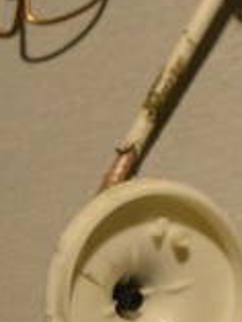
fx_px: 2477
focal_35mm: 266
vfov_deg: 7.4
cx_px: 564
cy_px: 83
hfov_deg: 5.4
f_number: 5
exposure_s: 1/100
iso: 400
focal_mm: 29
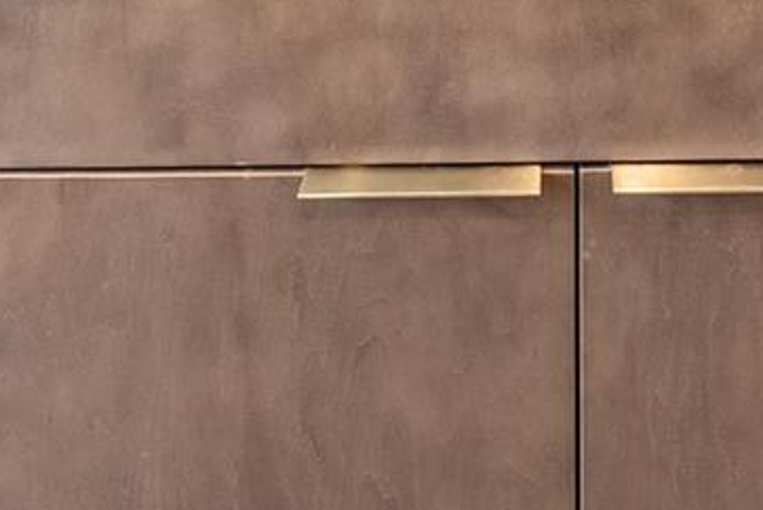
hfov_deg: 36.6
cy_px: -542
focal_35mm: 53
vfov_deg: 17.4
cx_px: 578
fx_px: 1124
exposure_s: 1/6
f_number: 6.3
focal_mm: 12
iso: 320
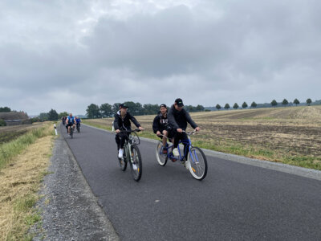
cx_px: 160
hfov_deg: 67.3
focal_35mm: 26
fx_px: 241
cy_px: 120
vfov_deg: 53.1
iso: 32
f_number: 1.8
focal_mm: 4.2
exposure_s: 1/2817
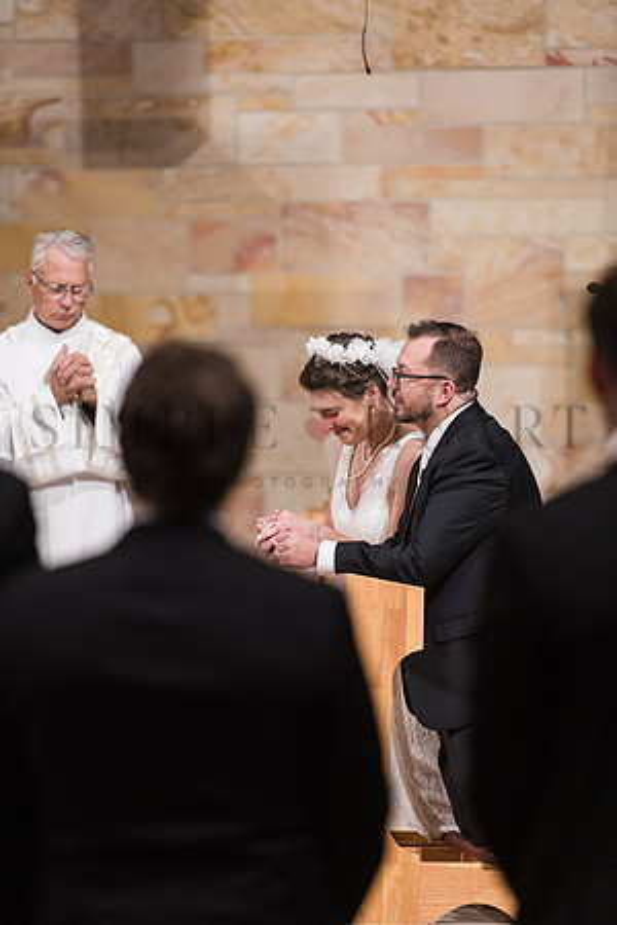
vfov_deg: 10.3
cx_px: 308
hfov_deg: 6.9
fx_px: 5141
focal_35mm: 200
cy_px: 462
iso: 1250
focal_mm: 200
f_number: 2.8
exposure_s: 1/160
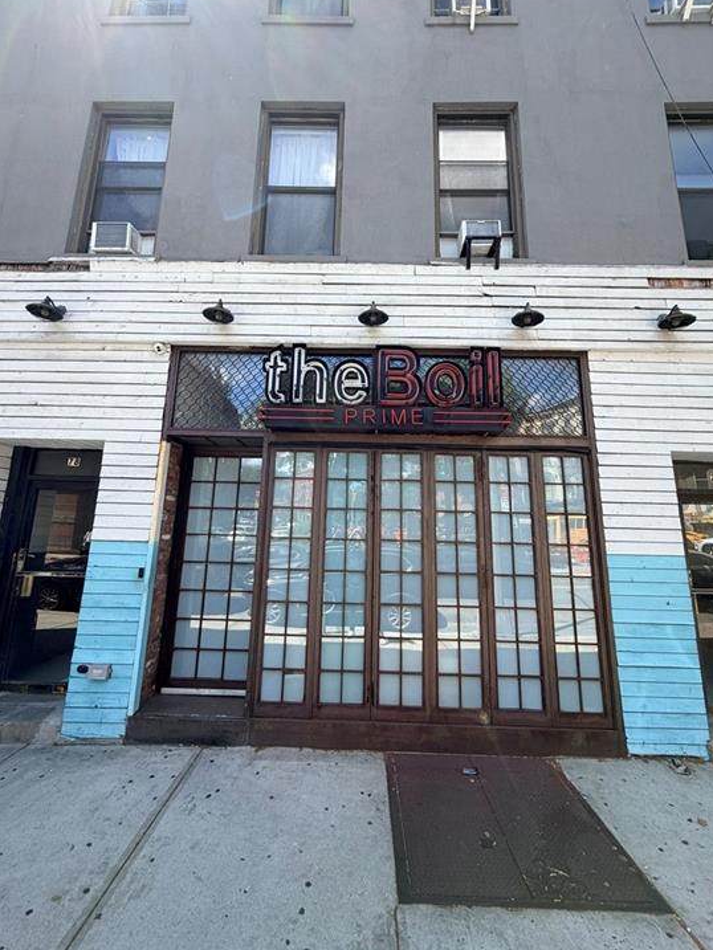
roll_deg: -1.0
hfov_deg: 81.8
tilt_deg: +12.1
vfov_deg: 98.1
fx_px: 412
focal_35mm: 15
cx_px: 359
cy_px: 452
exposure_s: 1/502
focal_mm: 2.22
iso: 64
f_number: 2.2
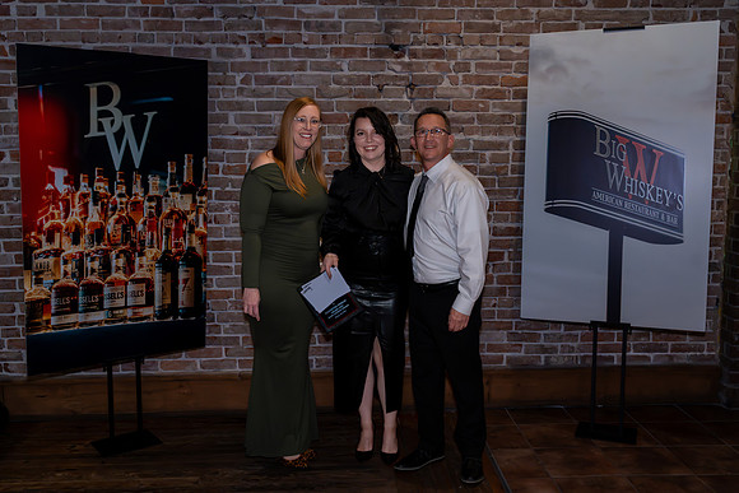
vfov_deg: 36.9
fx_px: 739
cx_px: 370
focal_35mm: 36
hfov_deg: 53.1
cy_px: 246
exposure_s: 1/320
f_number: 5
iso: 6400
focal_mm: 36
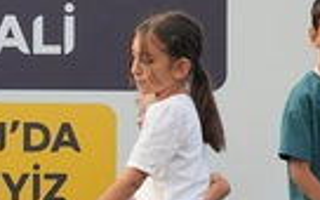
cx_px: -87
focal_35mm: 289
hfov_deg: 7.2
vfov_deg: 4.5
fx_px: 2524
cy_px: 118
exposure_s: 1/800
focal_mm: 42.8
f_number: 5.6
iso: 800
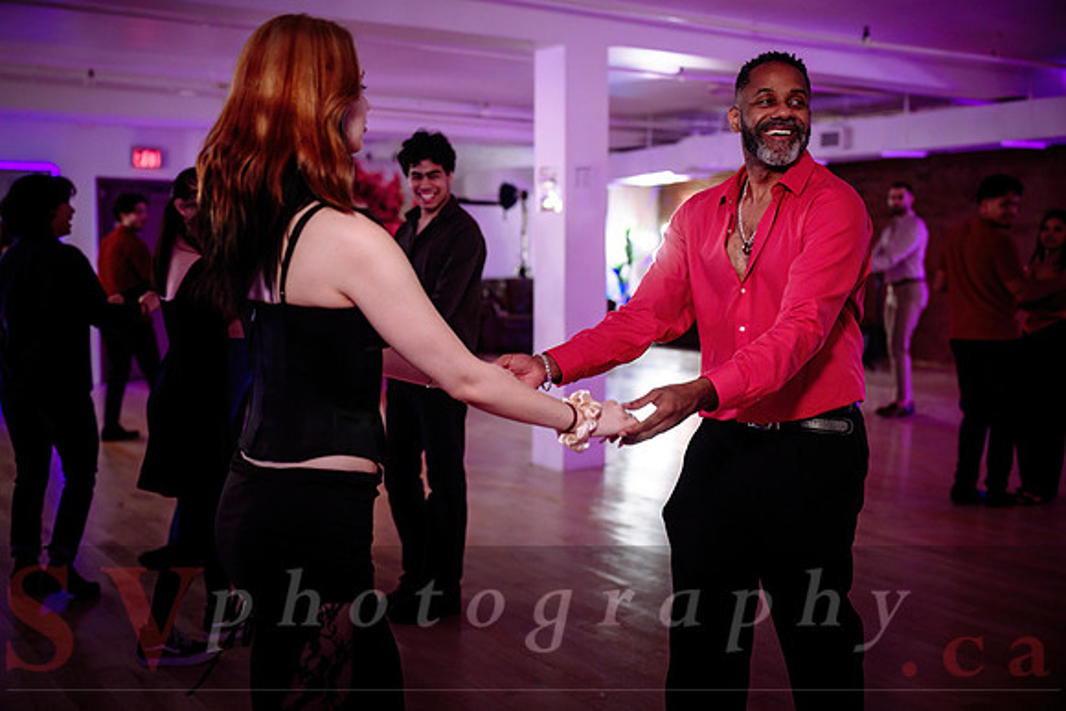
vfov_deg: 34.3
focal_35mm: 39
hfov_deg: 49.7
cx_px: 506
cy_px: 338
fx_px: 1151
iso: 1600
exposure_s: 1/200
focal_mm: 37
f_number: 2
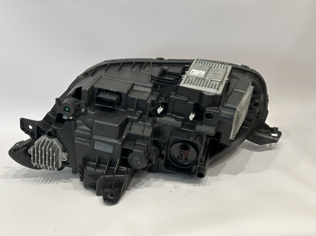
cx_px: 158
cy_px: 118
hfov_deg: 39.7
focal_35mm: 48
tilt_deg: -20.4
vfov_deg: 30.2
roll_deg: +0.3
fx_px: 438
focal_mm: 6.86
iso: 125
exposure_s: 1/50
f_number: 1.78
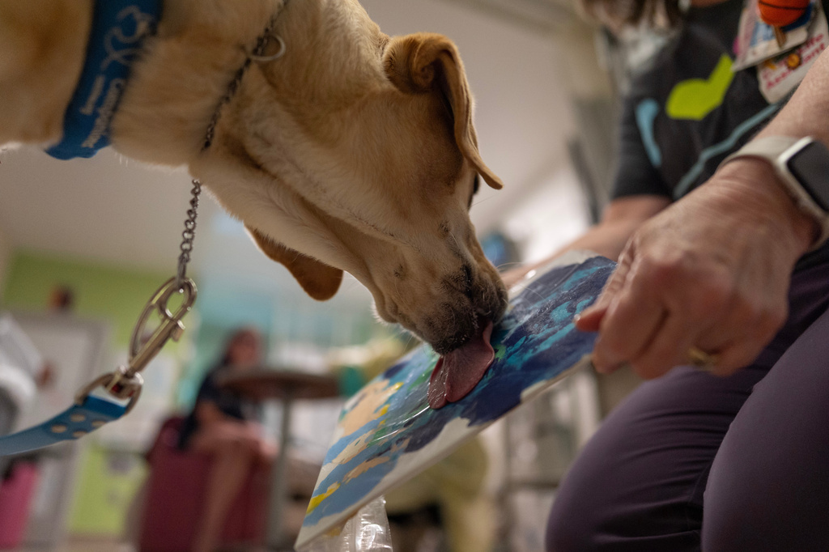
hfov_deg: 73.8
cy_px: 276
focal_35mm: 24
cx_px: 414
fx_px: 552
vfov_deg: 53.1
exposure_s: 1/640
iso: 2000
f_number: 1.4
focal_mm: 24
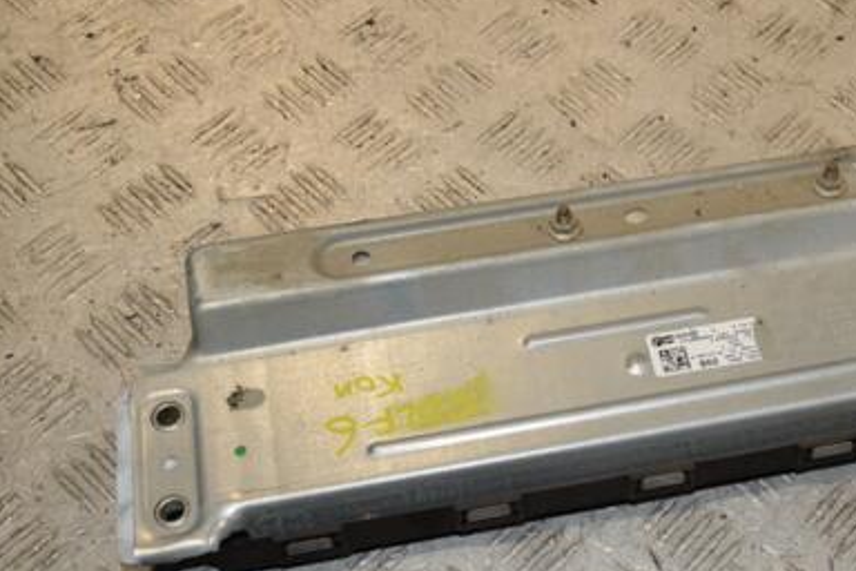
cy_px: 323
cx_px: 611
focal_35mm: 61
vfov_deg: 22.2
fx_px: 1450
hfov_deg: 32.4
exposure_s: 1/200
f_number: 9
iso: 800
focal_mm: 26
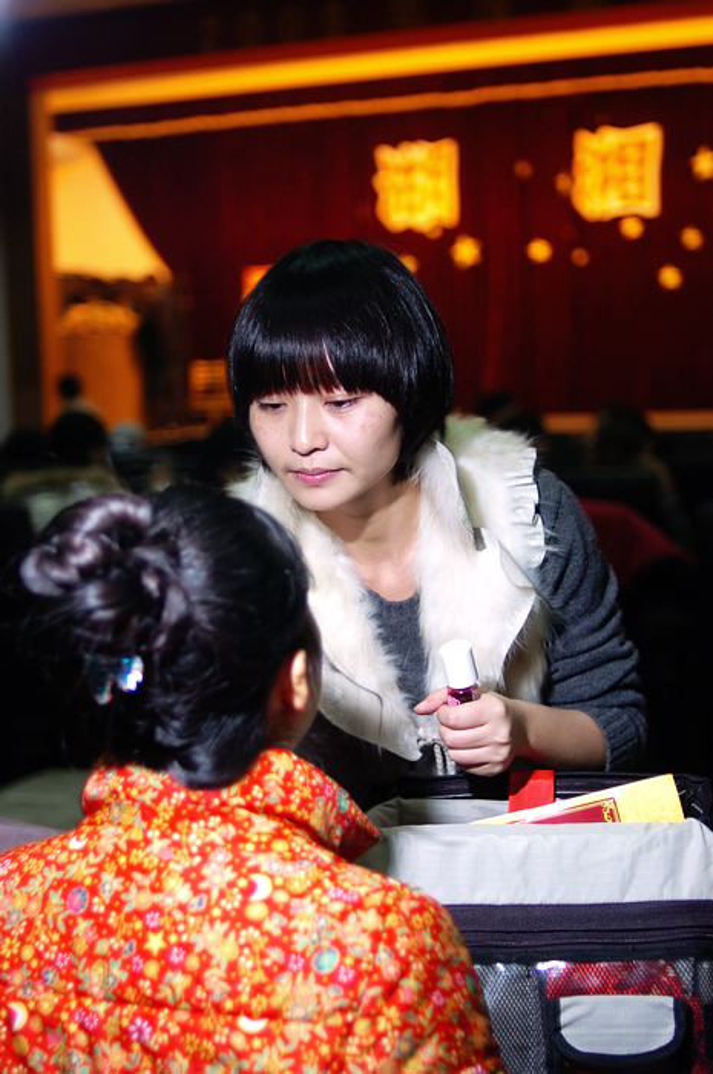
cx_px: 356
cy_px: 537
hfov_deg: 25.7
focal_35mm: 52
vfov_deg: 37.9
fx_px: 1563
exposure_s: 1/30
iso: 200
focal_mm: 35
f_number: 2
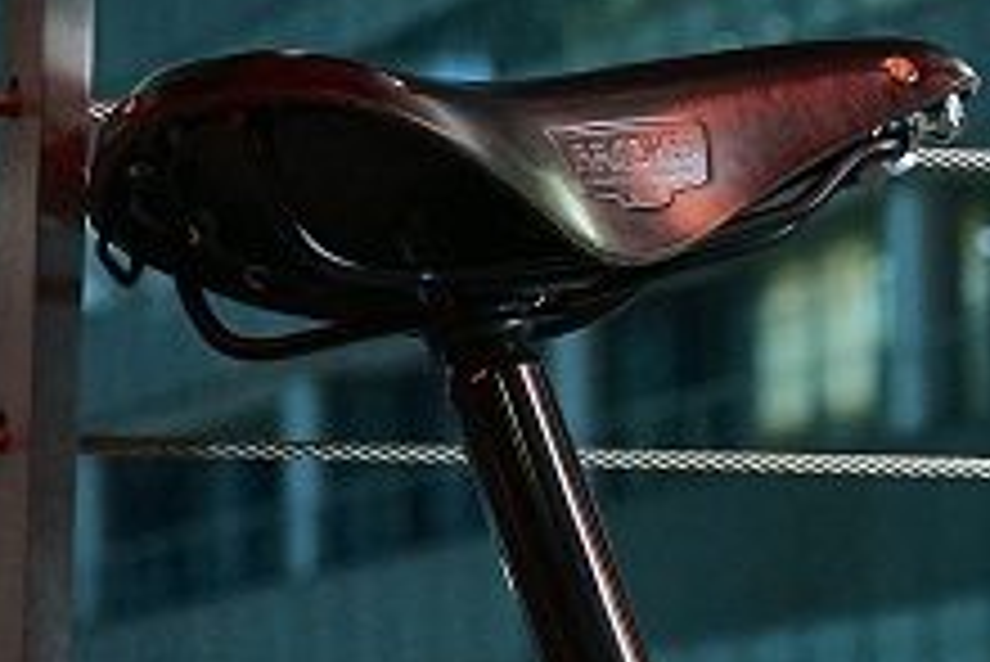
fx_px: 6439
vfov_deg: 5.7
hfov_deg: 8.6
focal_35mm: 234
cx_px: 1426
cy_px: 1623
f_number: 3.5
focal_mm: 35
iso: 1250
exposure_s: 1/50
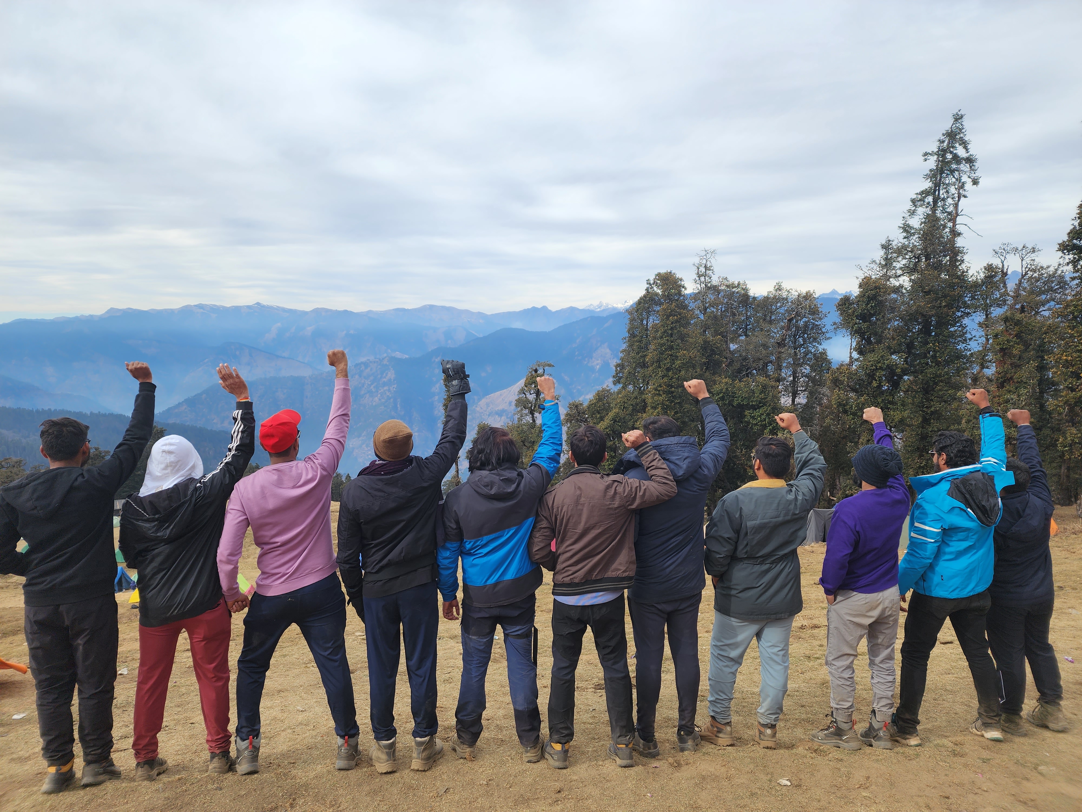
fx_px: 719
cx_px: 541
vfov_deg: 58.9
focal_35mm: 23
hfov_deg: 73.9
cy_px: 406
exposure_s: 1/614
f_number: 1.8
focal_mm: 6.4
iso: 12
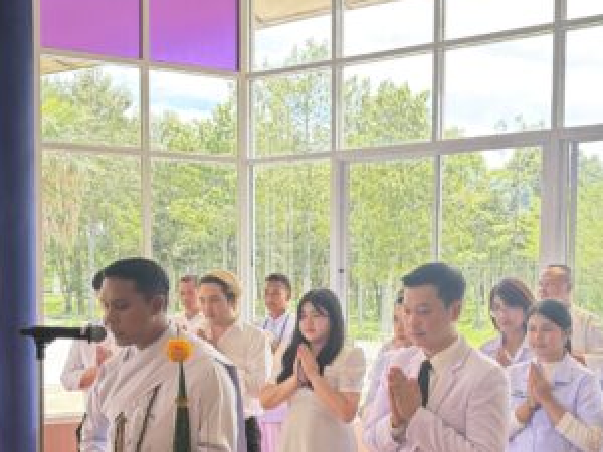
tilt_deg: -3.0
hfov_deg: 36.8
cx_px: 322
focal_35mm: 52
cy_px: 333
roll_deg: +0.2
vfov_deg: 27.7
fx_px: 906
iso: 50
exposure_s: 1/180
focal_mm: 5.96
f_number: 1.6
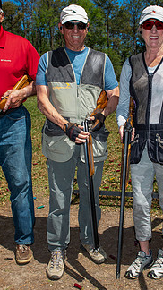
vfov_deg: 45.5
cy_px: 148
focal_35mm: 45
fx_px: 346
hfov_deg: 26.3
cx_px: 115
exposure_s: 1/250
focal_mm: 24
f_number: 5.6
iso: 50
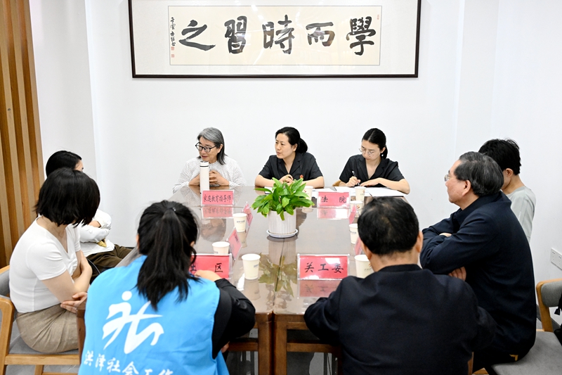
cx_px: 281
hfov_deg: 54.4
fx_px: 546
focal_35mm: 35
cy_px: 188
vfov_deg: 37.8
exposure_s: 1/200
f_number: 4
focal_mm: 35
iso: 6400
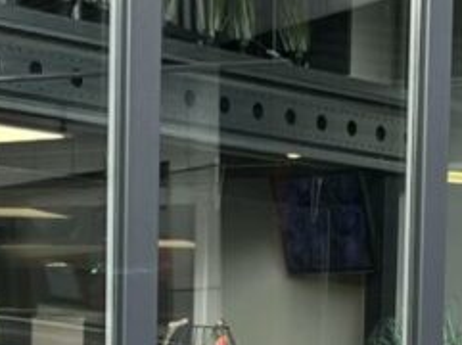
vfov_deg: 8.6
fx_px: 2212
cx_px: 389
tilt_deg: -5.6
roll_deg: -1.3
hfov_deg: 11.9
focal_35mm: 166
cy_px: 581
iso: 50
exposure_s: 1/100
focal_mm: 5.1
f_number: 1.6
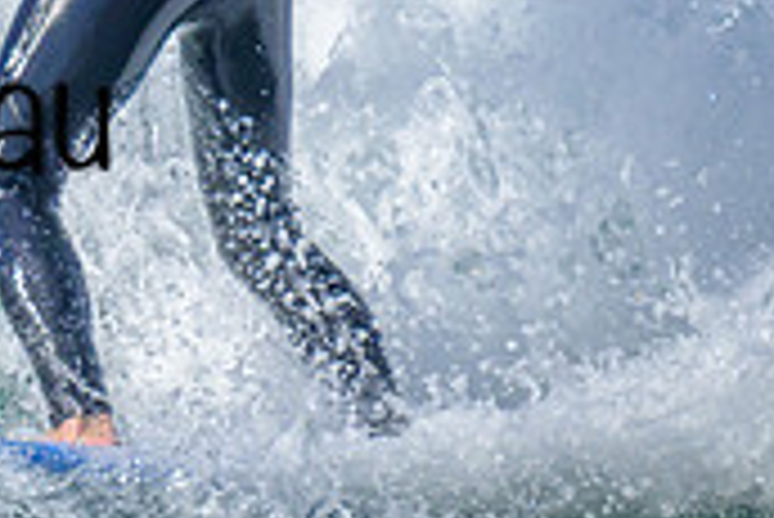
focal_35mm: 3703
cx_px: -854
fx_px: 79680
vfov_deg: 0.4
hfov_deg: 0.6
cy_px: -87
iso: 1100
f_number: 11
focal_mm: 800
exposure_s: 1/2000
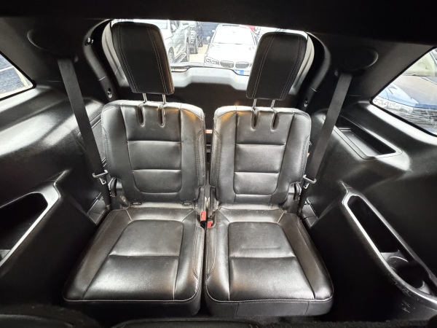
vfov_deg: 85.7
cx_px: 218
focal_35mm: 14
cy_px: 164
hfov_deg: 102.1
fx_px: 177
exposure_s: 1/18
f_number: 2.2
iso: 2500
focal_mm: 2.22
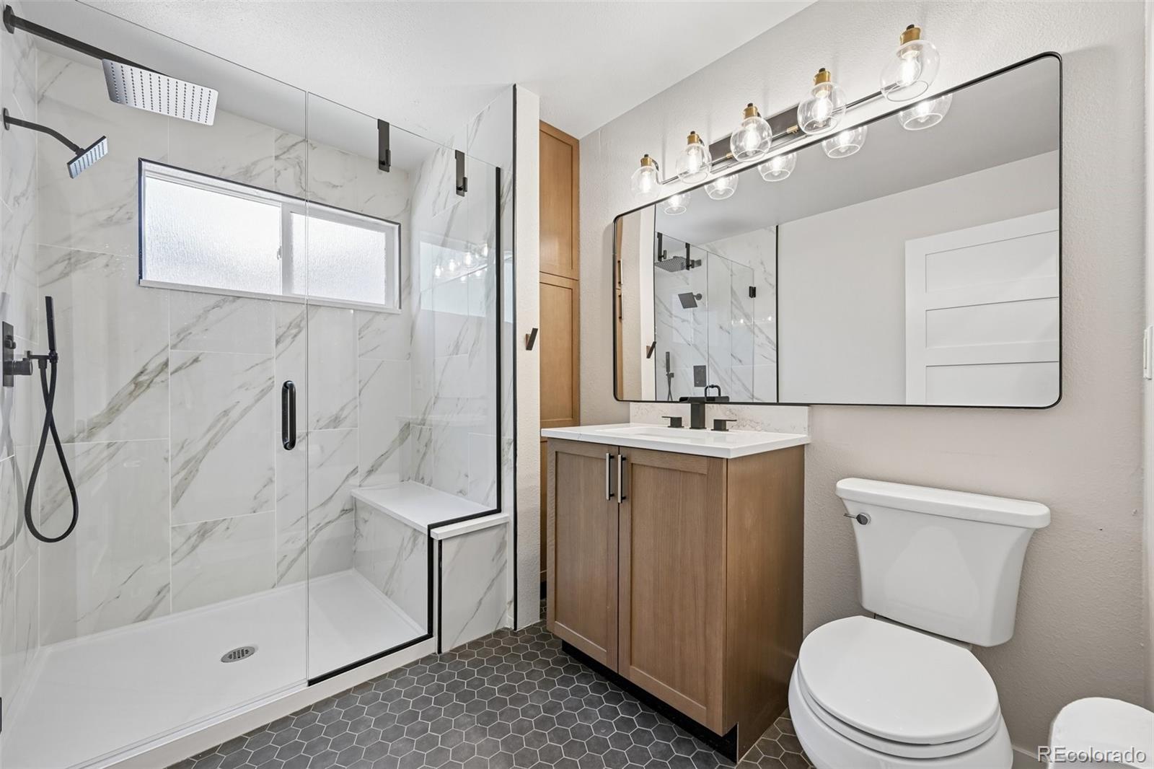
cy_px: 384
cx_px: 577
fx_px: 449
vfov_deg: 81.2
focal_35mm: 14
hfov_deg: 104.3
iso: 400
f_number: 9
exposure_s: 1/13
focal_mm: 14
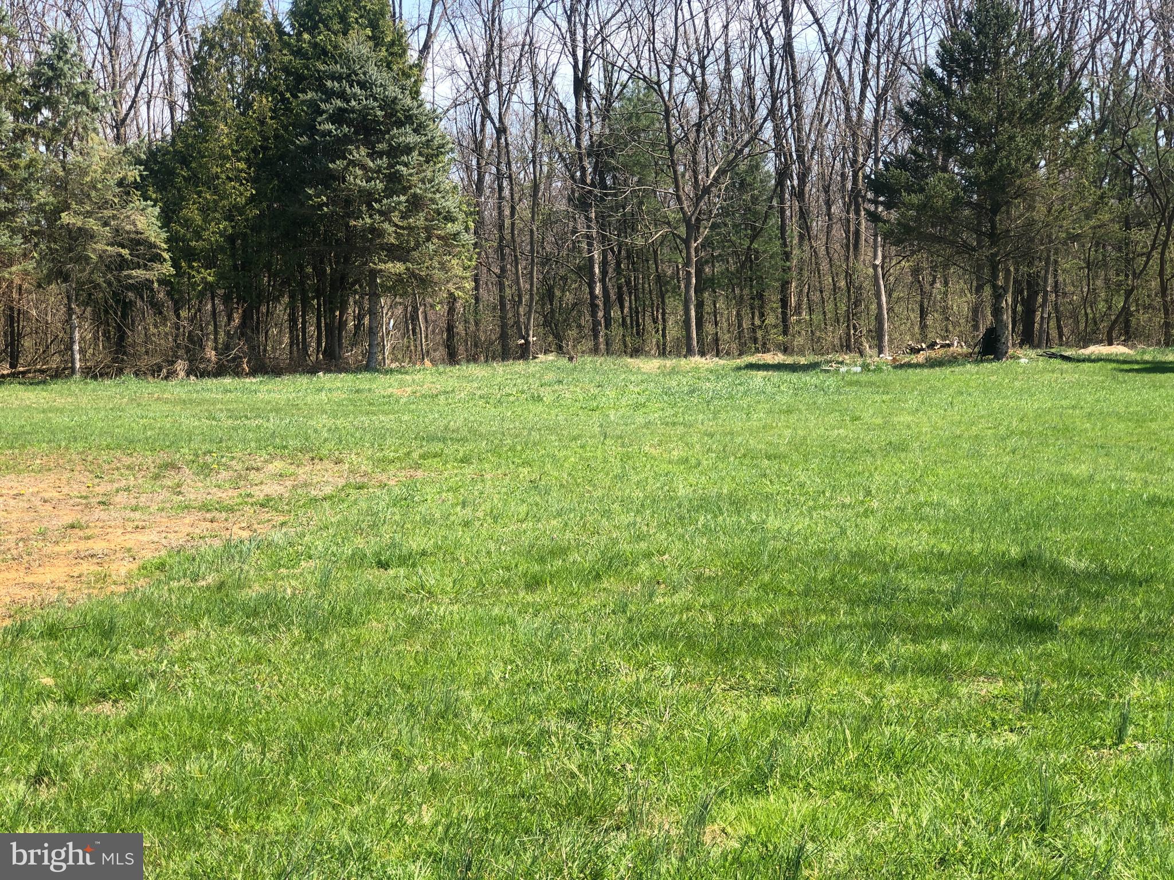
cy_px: 440
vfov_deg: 25.7
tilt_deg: -2.1
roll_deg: +1.3
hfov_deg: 33.8
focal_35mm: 57
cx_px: 587
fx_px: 1933
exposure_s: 1/292
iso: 20
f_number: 2.8
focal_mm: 6.6
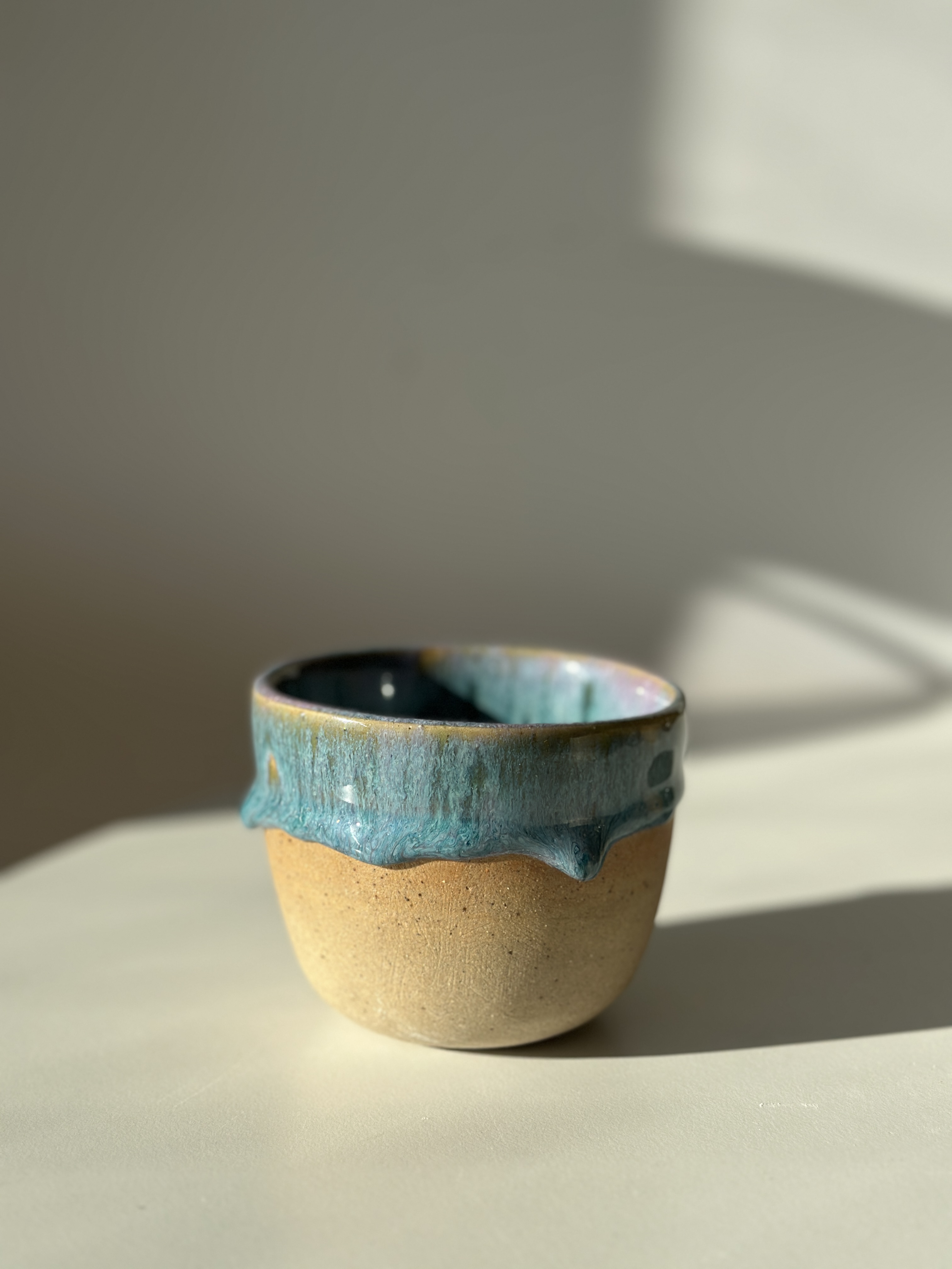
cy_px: 634
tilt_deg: -9.0
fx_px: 1760
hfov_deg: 30.3
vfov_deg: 39.7
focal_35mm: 48
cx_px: 476
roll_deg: -0.7
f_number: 1.78
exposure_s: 1/5263
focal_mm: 6.86
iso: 80
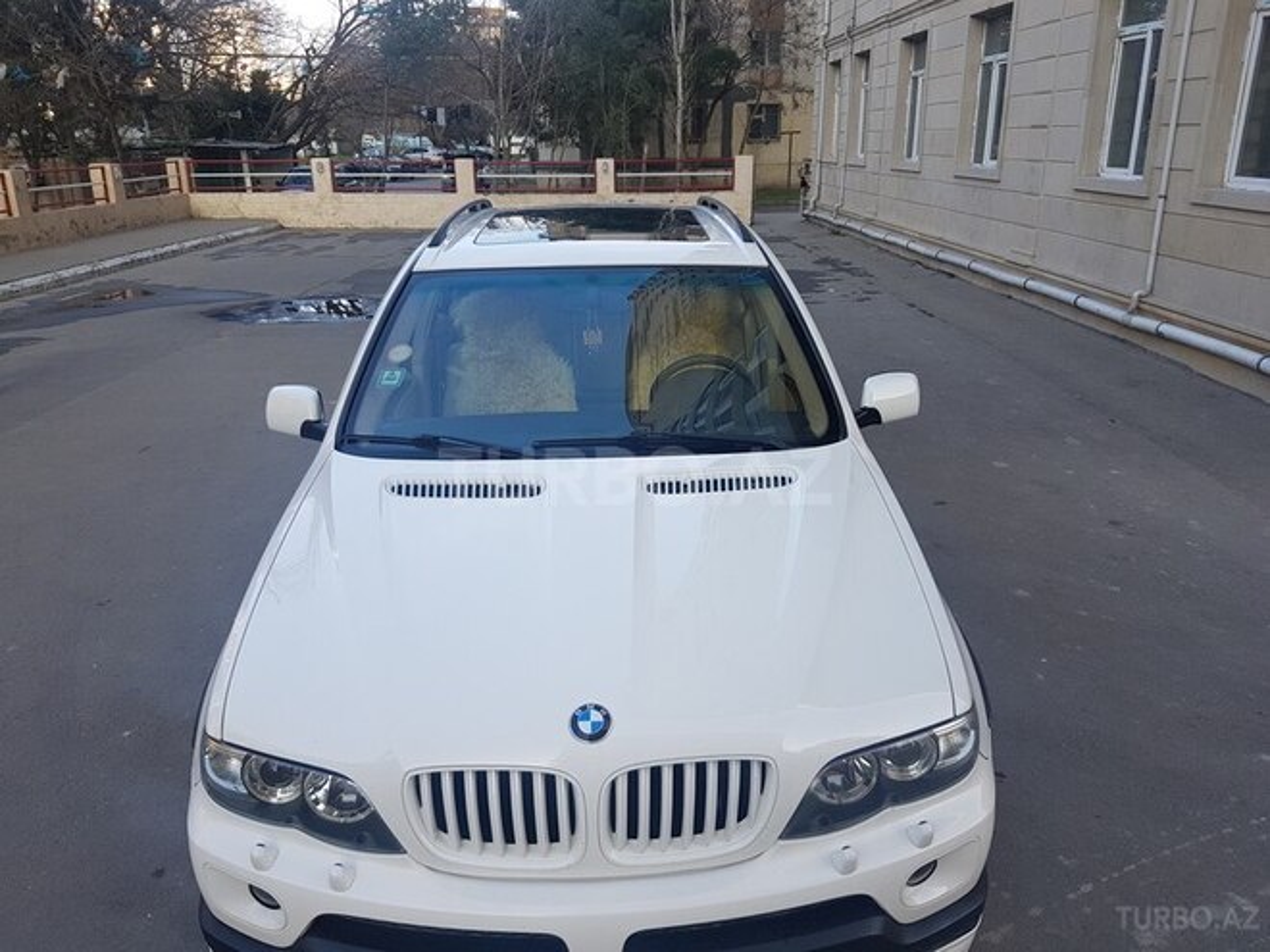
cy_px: 476
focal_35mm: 26
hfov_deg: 67.3
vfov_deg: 53.1
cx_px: 635
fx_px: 954
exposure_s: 1/414
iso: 40
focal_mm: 4.2
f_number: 1.7
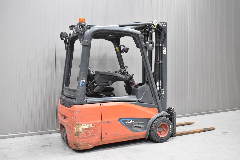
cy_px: 80
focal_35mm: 38
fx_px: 250
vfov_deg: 35.5
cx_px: 120
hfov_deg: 51.3
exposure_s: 1/25
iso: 1600
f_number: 4.5
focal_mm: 25
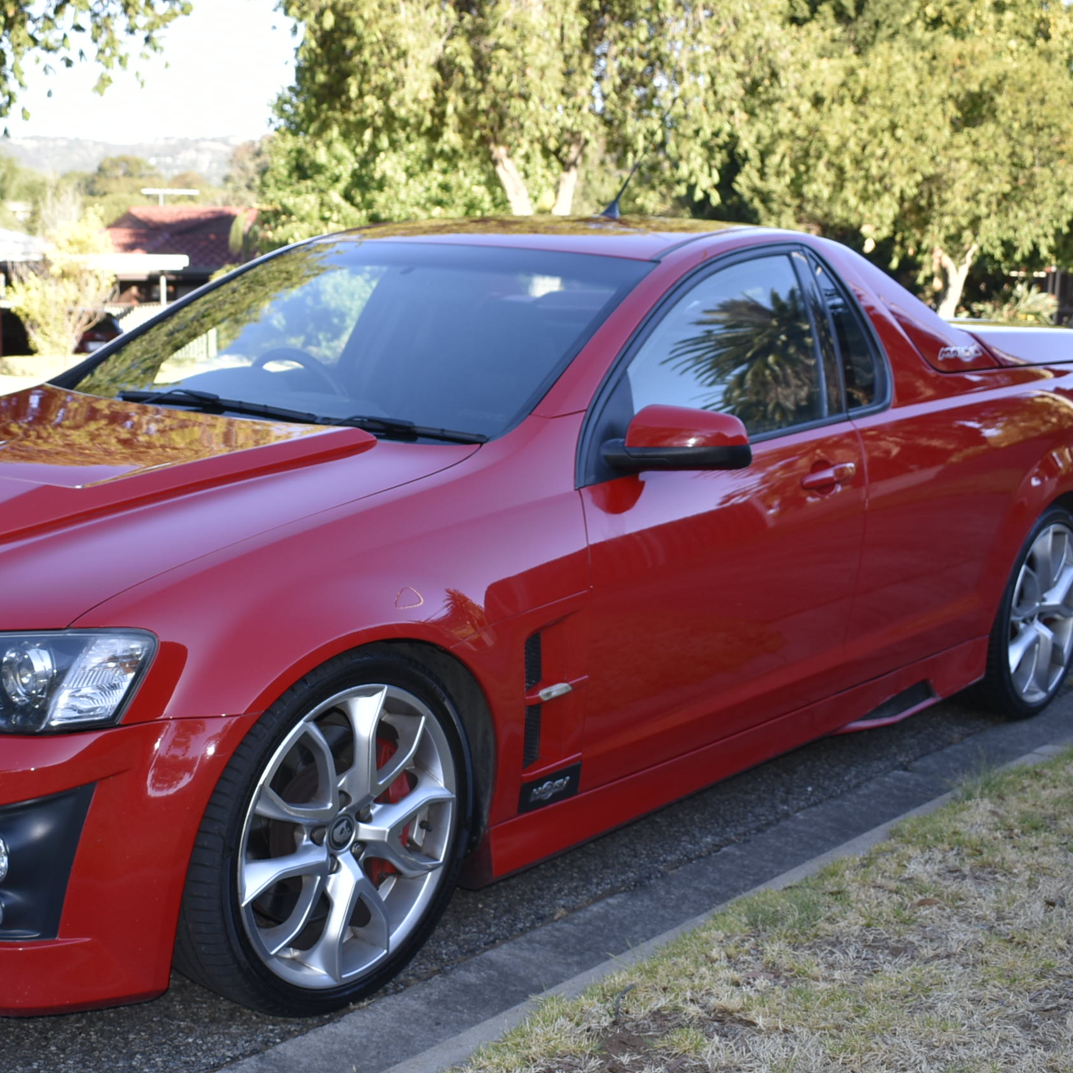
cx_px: 361
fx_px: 1753
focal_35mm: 50
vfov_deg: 34.0
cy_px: 570
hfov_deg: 33.7
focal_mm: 22
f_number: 5
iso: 125
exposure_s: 1/200
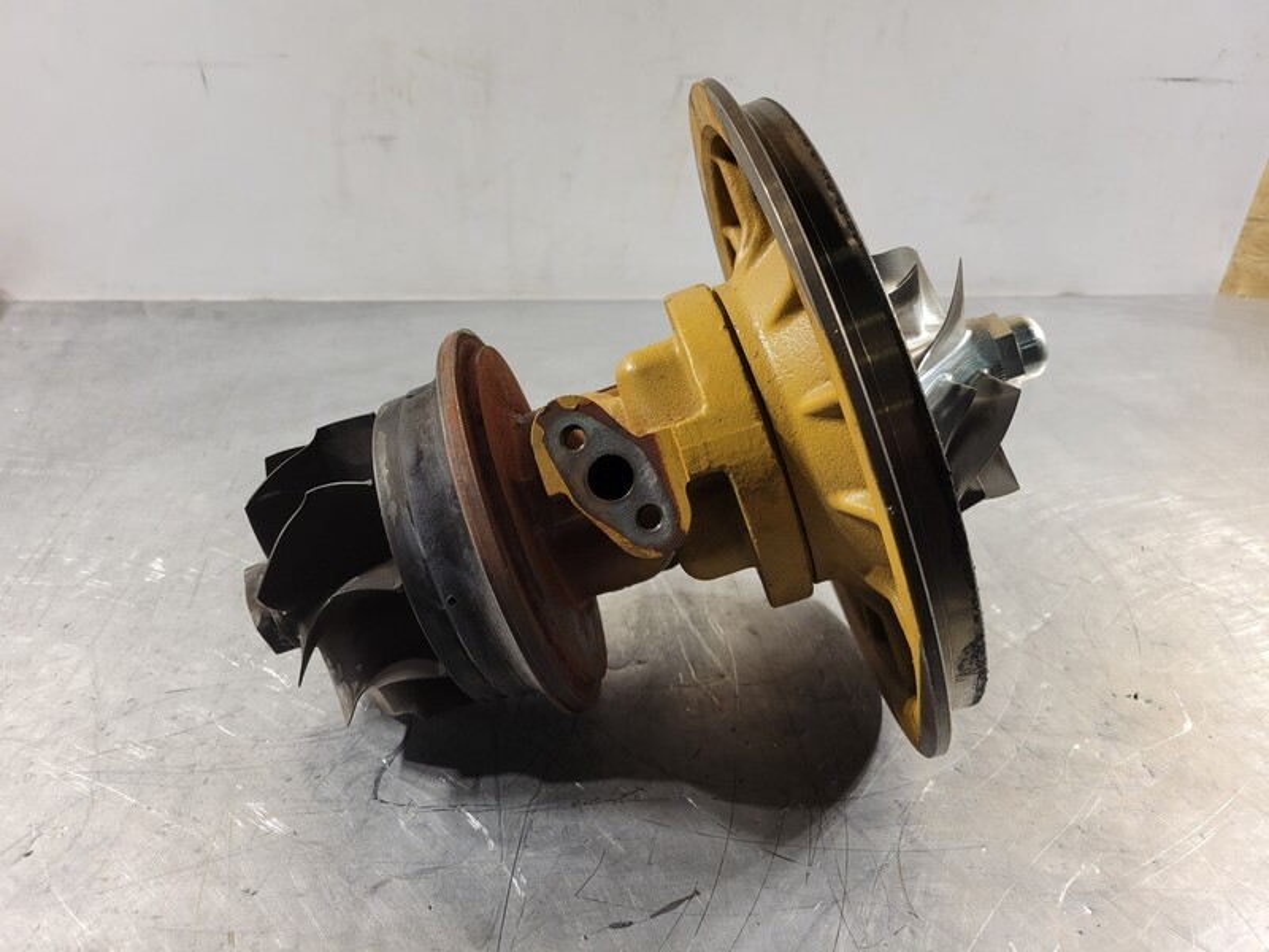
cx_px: 634
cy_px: 476
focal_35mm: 26
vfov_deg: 53.1
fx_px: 953
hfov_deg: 67.3
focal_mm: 5.4
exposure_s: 1/120
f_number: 1.8
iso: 50
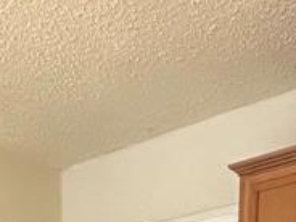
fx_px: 667
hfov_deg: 24.8
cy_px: 576
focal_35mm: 78
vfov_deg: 12.9
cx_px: 88
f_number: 2.2
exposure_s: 1/60
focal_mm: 2.22
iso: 200
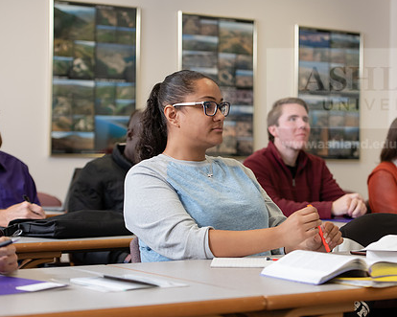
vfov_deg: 16.7
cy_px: 164
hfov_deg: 20.8
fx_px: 1081
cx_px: 238
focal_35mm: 92
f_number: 3.5
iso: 800
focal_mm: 70
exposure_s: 1/200
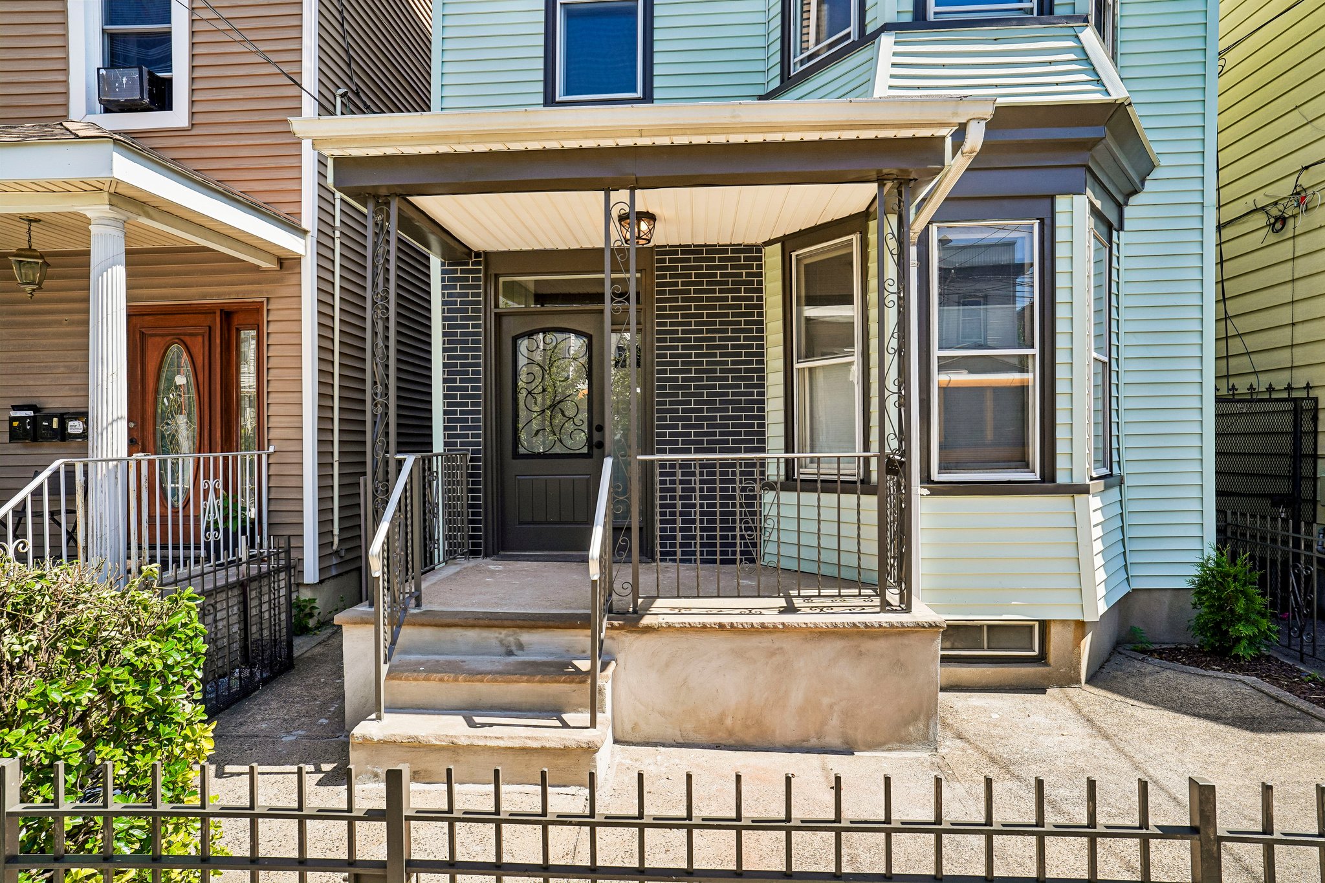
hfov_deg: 84.0
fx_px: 736
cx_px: 662
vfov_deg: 61.9
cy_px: 442
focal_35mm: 20
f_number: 8
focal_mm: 20
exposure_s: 1/250
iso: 100
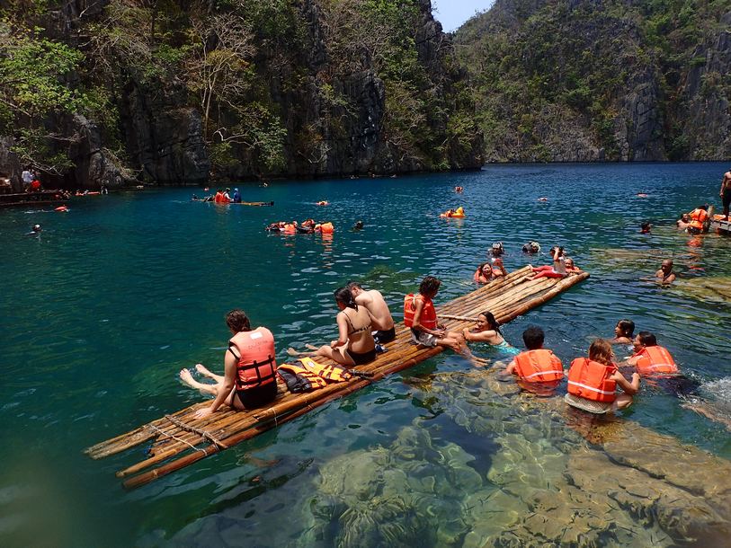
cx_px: 366
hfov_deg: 69.4
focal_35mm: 25
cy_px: 274
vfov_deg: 54.9
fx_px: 528
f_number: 8
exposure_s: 1/200
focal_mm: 4.5
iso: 100
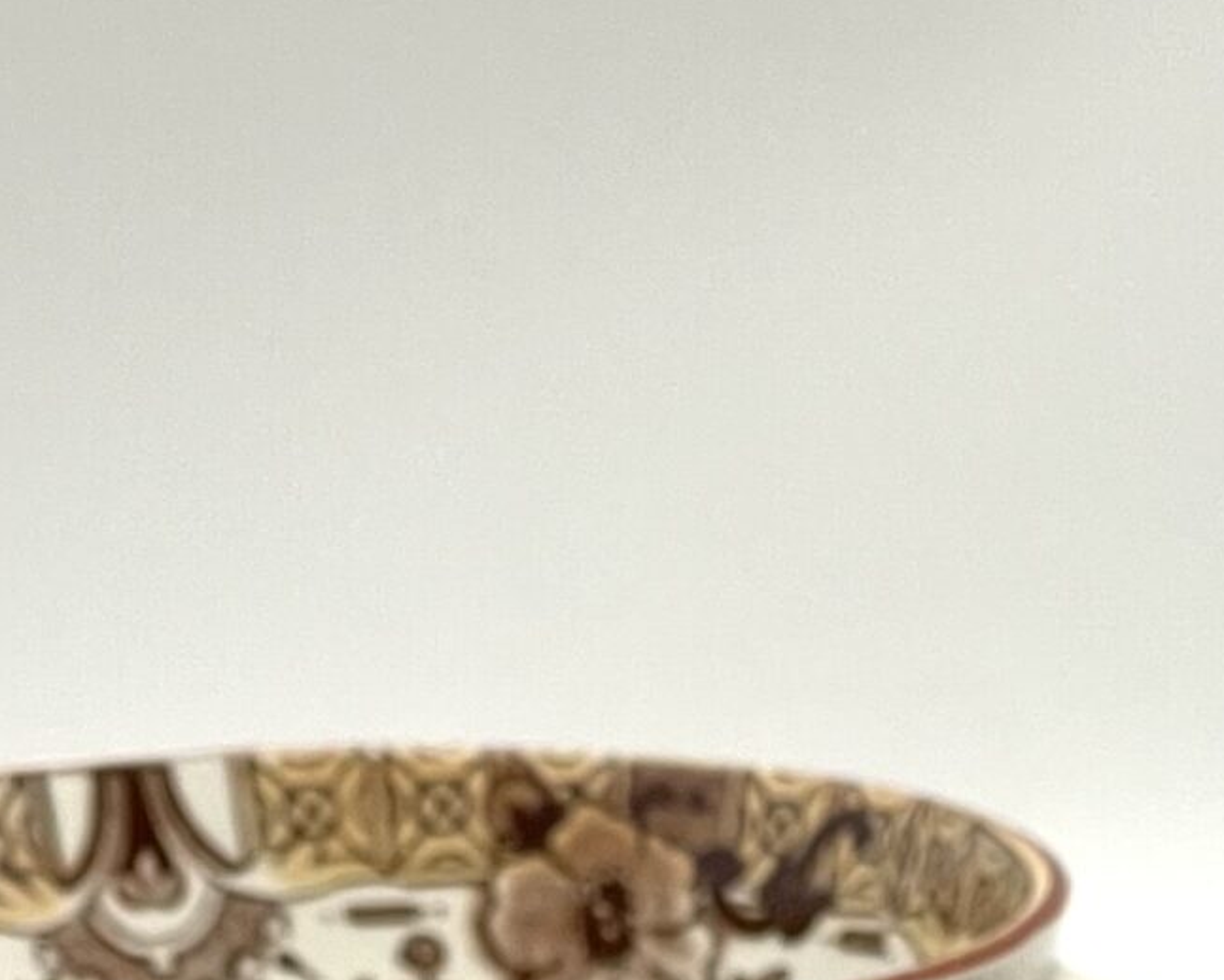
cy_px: 1636
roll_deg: +0.2
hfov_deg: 7.8
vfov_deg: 6.2
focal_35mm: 247
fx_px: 8950
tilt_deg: -14.8
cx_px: 1283
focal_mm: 7.5
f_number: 2.2
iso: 64
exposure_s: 1/116
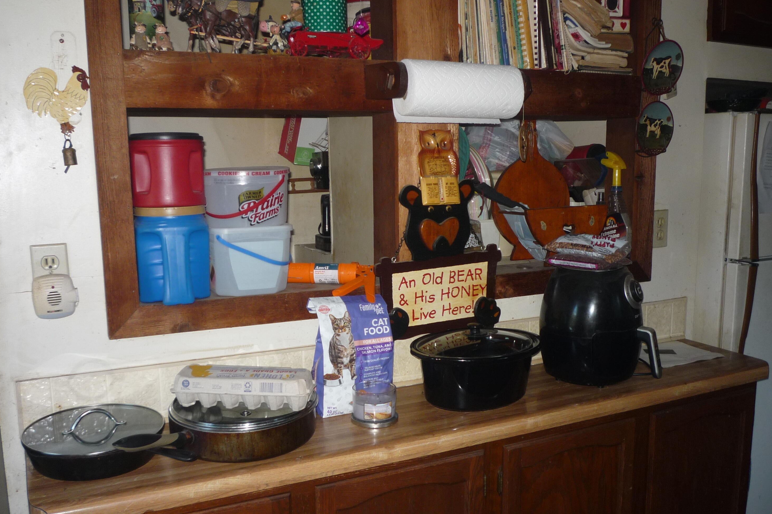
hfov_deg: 55.8
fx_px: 729
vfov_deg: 38.8
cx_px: 387
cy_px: 293
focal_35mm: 34
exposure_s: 1/30
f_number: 3.3
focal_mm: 5.2
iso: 100
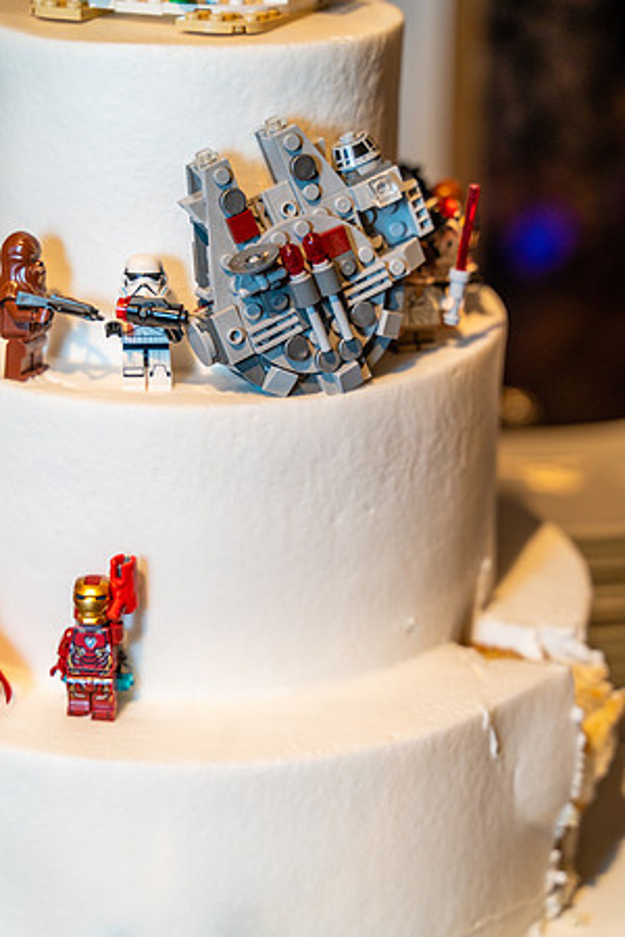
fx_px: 1953
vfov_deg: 27.0
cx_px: 312
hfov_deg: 18.2
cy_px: 468
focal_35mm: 75
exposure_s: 1/60
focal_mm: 75
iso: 800
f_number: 4.5
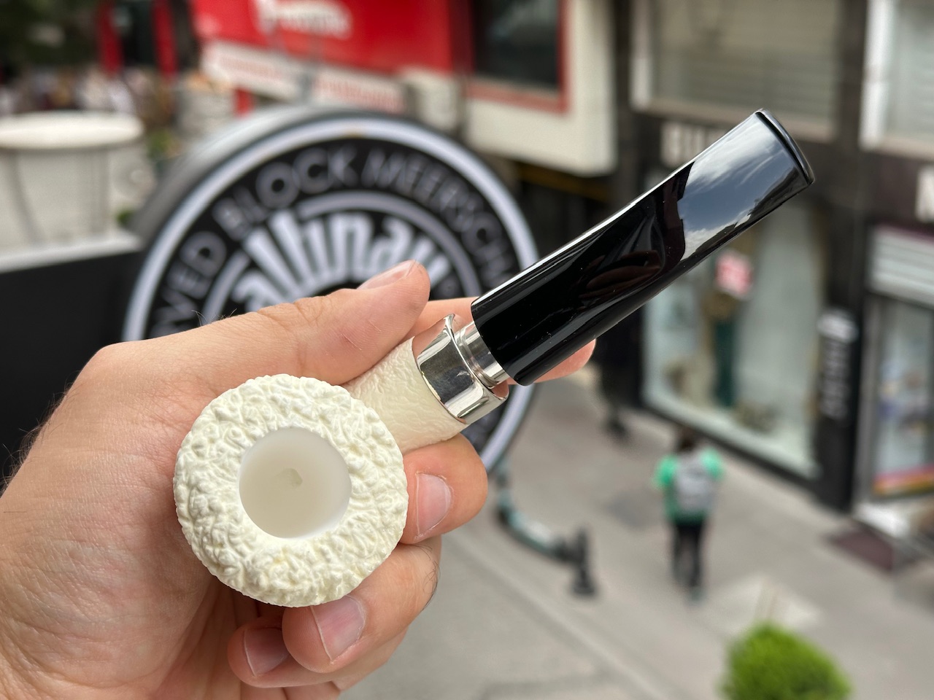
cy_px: 350
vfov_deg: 30.3
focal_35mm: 48
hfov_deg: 39.7
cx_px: 467
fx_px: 1295
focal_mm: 6.86
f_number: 1.78
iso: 64
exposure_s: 1/524
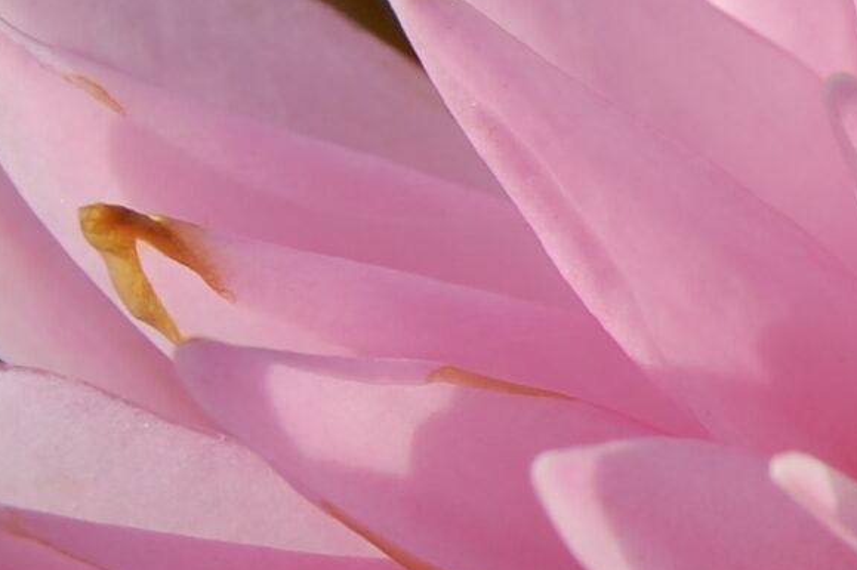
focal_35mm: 252
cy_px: 426
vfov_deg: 5.4
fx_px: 5994
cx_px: 1482
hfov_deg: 7.9
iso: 200
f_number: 9
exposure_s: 1/320
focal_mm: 38
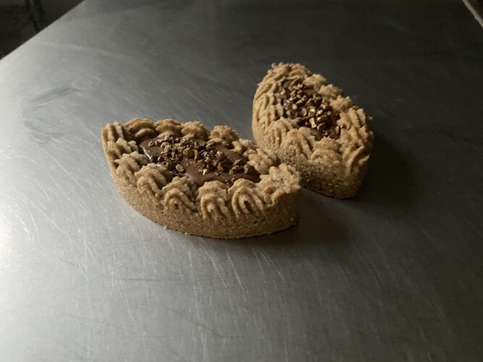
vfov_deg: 53.0
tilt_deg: -43.1
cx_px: 242
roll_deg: +0.8
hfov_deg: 67.3
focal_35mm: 26
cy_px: 181
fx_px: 363
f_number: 1.8
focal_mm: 4.25
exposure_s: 1/30
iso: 1000
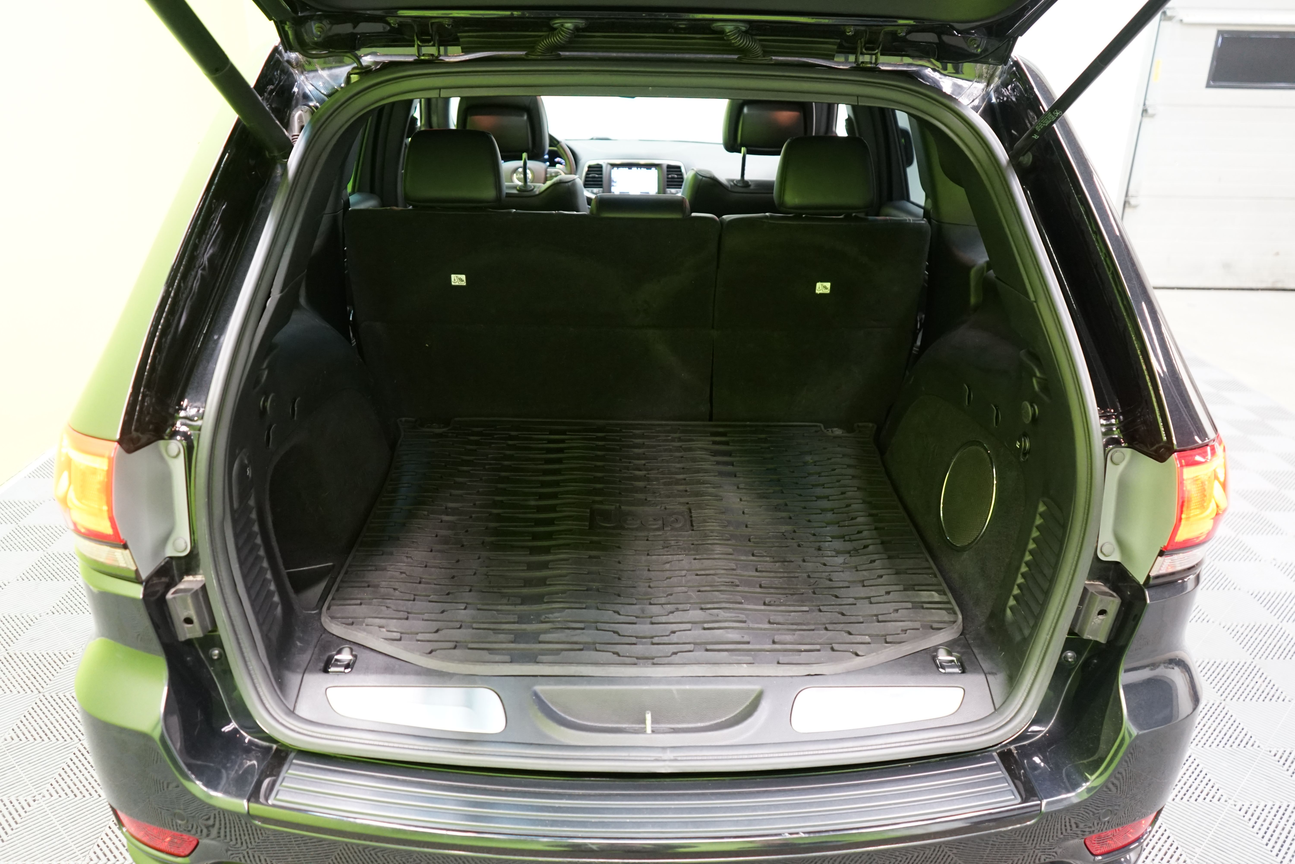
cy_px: 432
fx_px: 1007
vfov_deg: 46.4
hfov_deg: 65.5
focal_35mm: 28
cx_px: 648
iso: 2000
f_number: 3.5
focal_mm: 28
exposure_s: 1/30
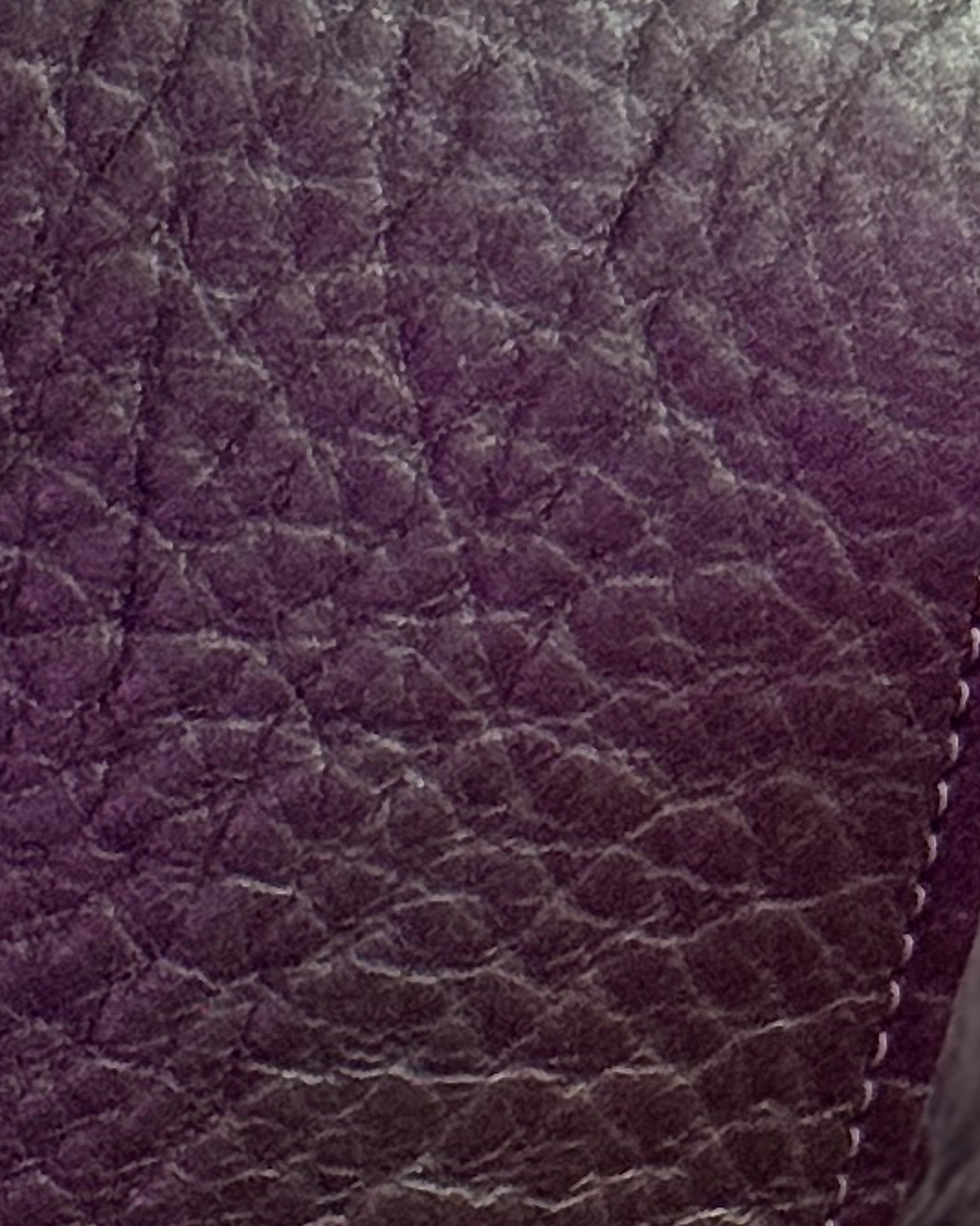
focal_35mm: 283
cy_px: 3113
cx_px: -1646
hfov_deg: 5.2
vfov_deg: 6.5
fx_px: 10265
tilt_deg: -75.2
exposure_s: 1/40
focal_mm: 6.76
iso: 320
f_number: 1.78
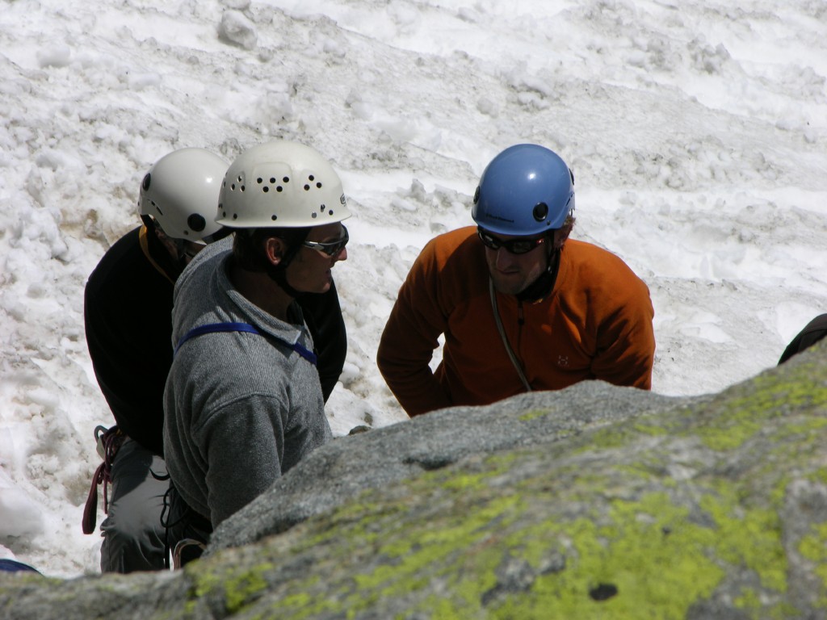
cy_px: 310
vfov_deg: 5.3
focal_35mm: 280
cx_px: 414
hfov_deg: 7.1
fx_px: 6689
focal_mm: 71.2
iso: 50
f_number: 7.4
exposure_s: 1/390
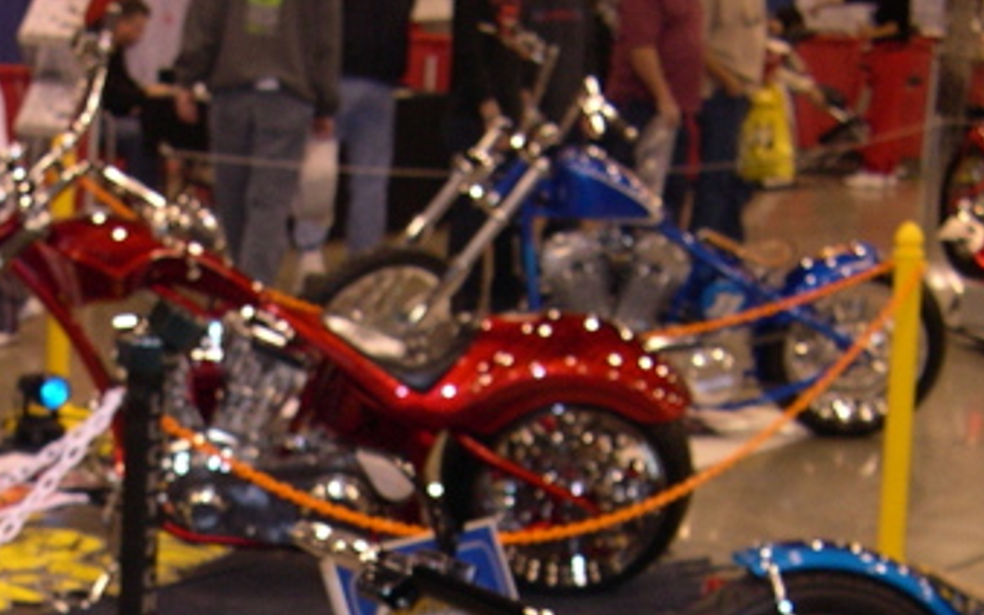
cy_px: 772
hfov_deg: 21.5
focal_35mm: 95
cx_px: 139
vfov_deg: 13.3
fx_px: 2548
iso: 154
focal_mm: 8
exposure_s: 1/60
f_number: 2.8
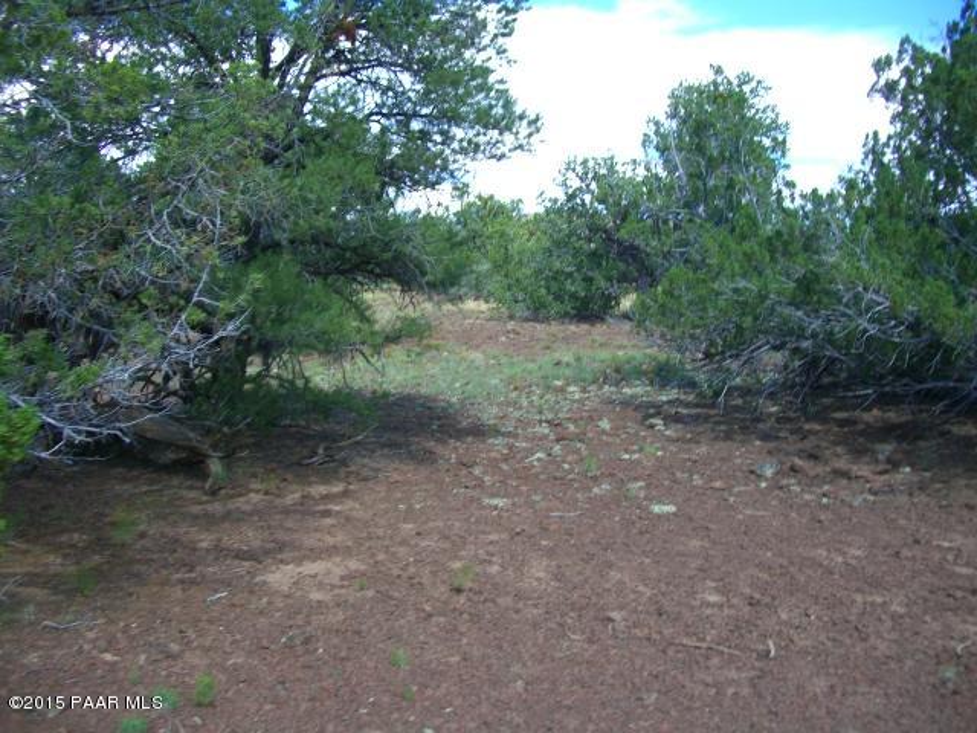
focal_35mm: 38
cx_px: 488
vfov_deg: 37.7
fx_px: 1073
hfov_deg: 49.0
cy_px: 366
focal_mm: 7.9
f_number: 5.6
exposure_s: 1/100
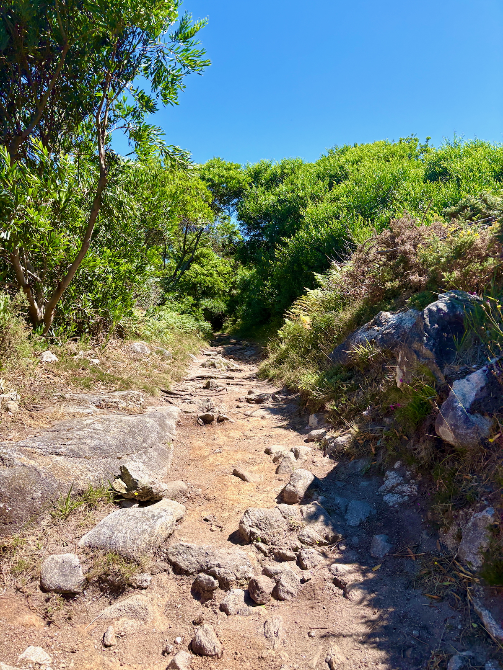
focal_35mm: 26
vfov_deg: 67.3
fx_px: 504
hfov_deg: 53.1
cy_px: 335
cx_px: 252
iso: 50
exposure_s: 1/1550
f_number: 1.6
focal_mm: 5.96
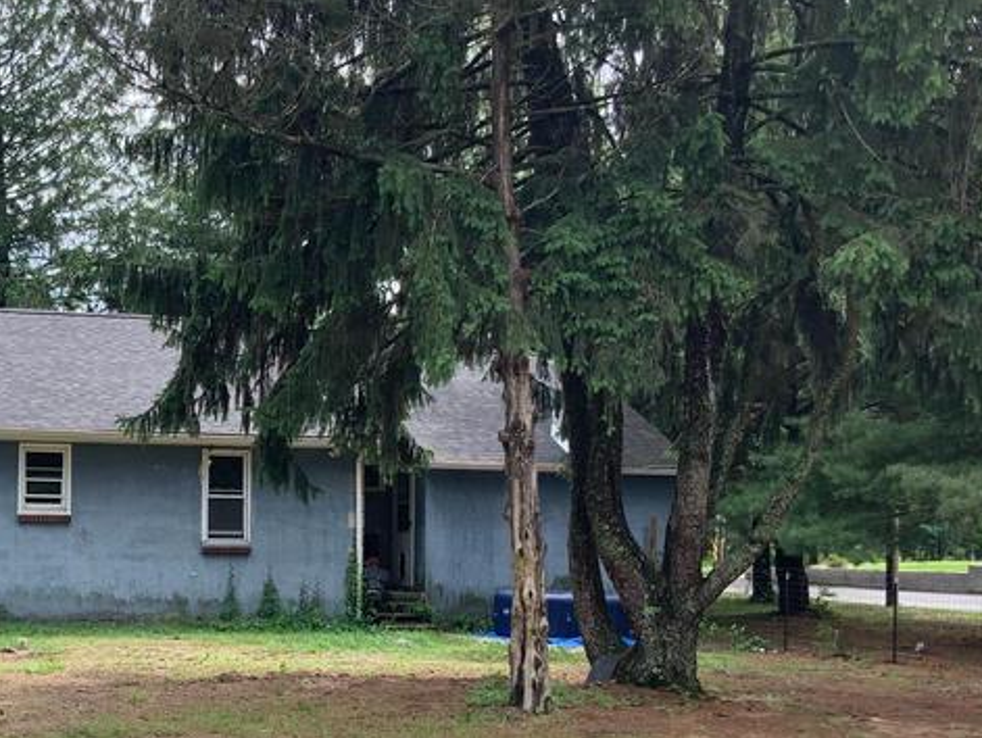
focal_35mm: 63
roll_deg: -0.5
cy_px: 513
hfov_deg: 30.0
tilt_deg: +1.9
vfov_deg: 23.2
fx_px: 1789
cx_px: 198
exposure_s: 1/500
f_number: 1.8
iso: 16
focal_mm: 3
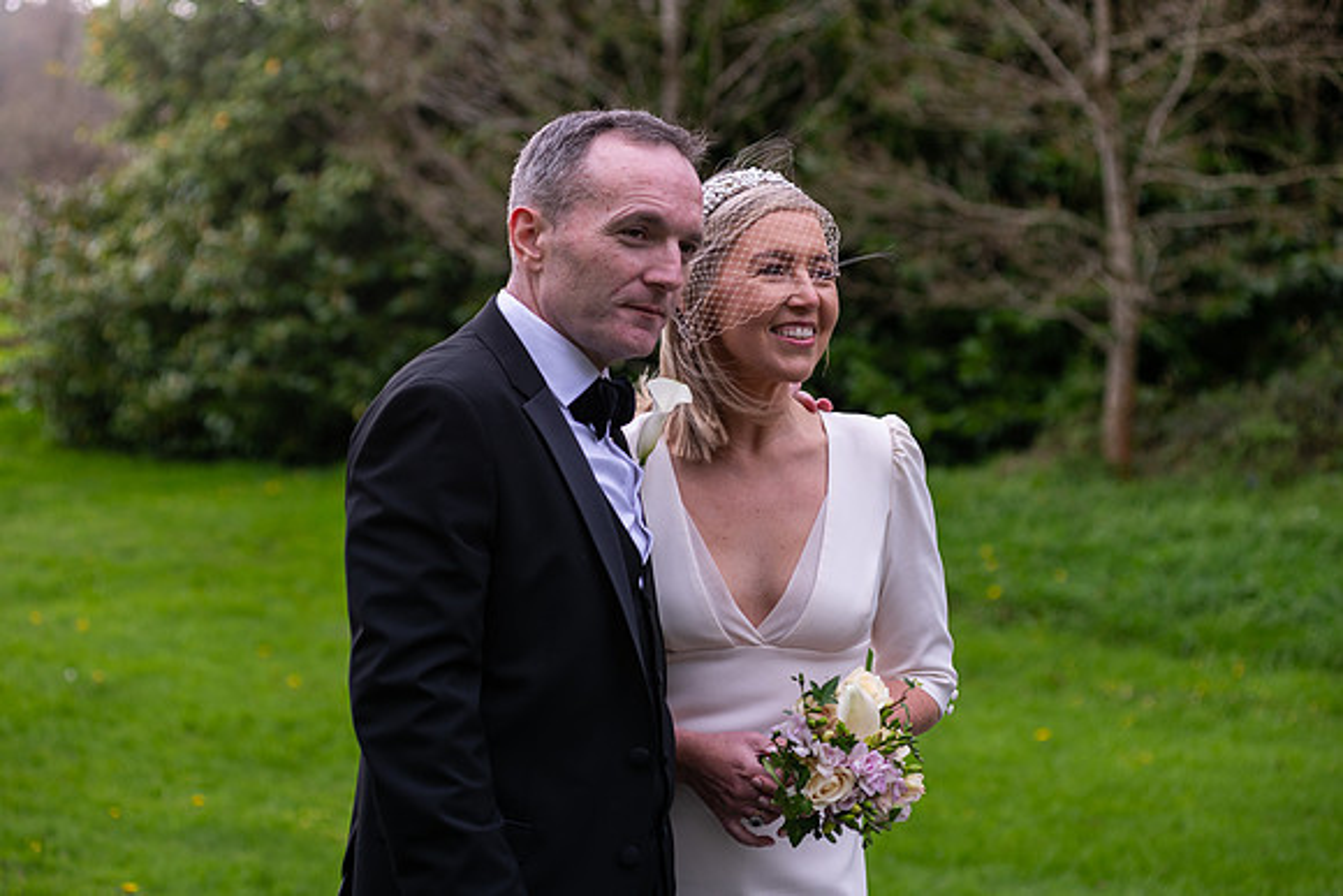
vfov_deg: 17.1
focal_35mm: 80
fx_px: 2985
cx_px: 672
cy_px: 448
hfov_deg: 25.4
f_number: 3.5
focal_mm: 80
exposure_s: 1/160
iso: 125
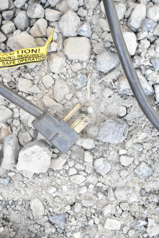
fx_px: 258
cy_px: 119
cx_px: 80
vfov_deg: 49.5
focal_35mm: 39
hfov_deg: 34.2
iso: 1600
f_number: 6.3
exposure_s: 1/250
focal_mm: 26
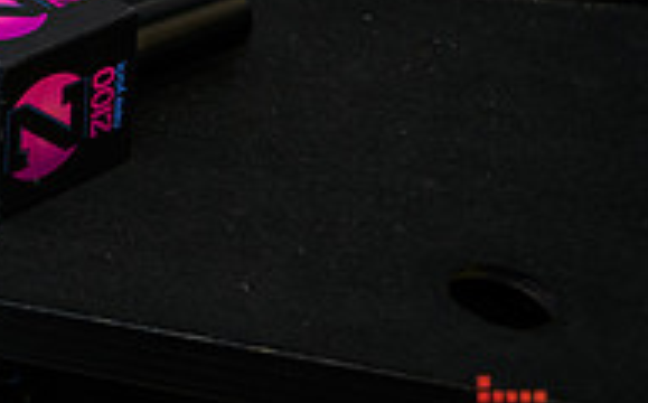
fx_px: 1517
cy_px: -99
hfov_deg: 21.2
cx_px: -259
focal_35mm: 86
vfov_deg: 14.6
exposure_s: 1/125
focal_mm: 28
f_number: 3.2
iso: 400
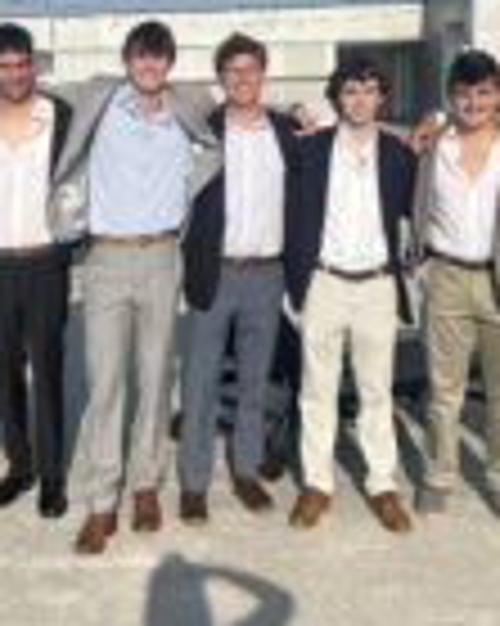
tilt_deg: -6.2
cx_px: 99
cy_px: 223
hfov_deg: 23.5
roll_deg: +1.8
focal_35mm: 64
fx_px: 1185
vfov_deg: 29.4
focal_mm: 5.7
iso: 50
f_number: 1.5
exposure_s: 1/6579
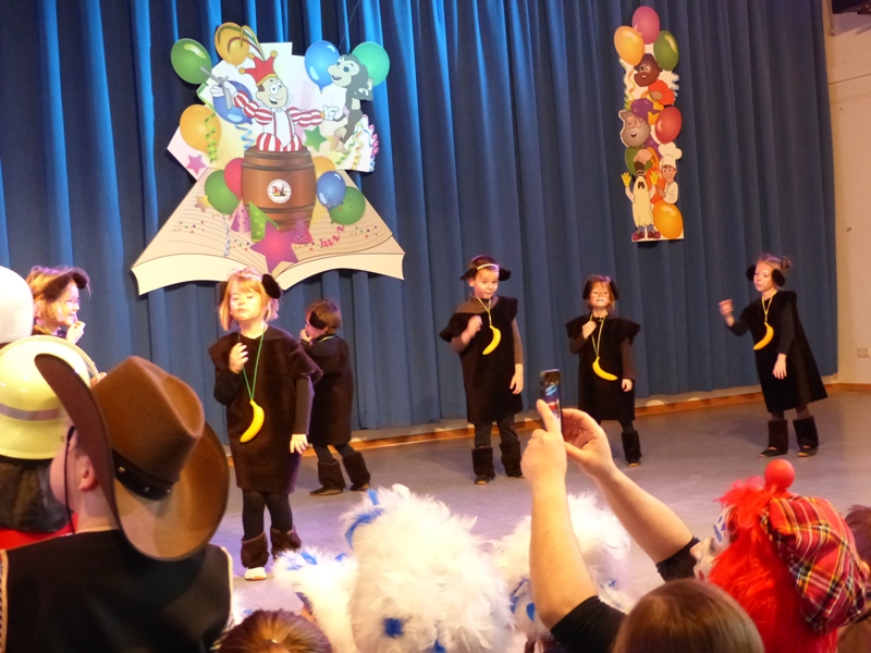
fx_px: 1409
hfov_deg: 34.3
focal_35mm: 56
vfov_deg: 26.1
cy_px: 326
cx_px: 436
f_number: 2.8
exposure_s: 1/50
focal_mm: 10.1
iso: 800
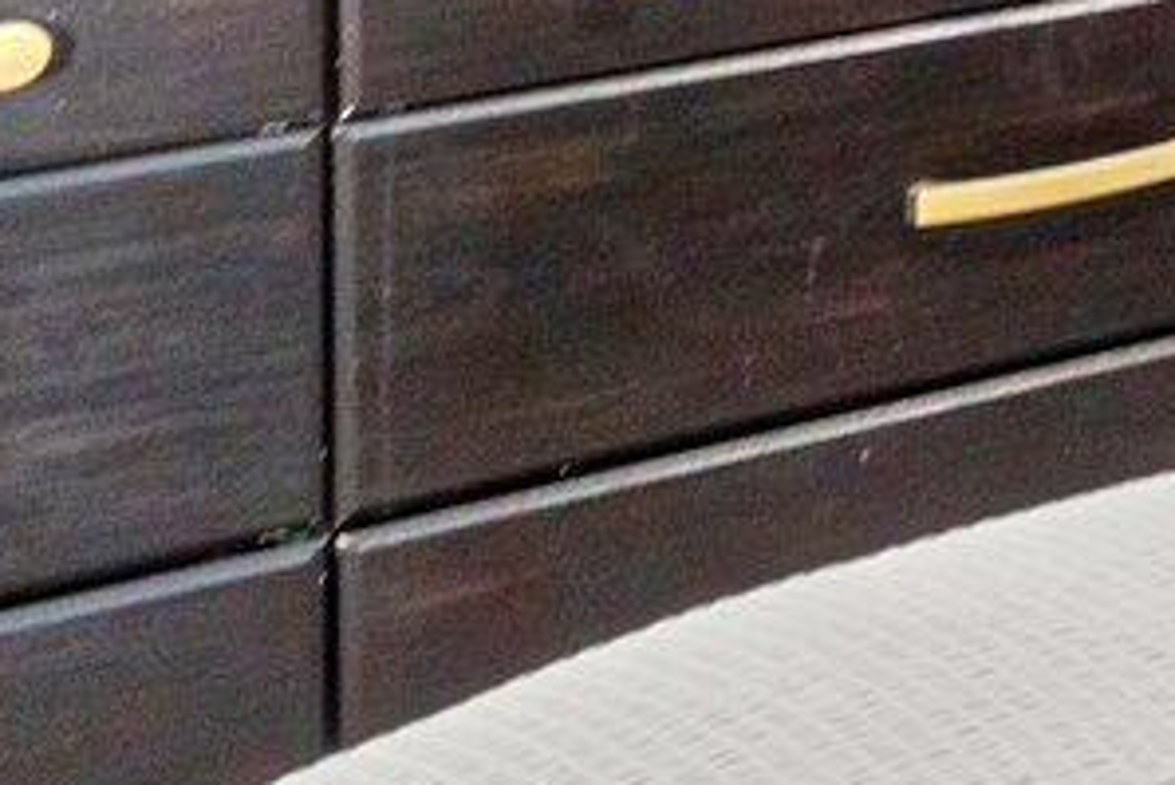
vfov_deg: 11.7
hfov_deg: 11.1
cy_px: -886
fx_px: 3363
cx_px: 3612
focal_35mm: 103
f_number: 9
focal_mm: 10
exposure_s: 3.2
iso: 400
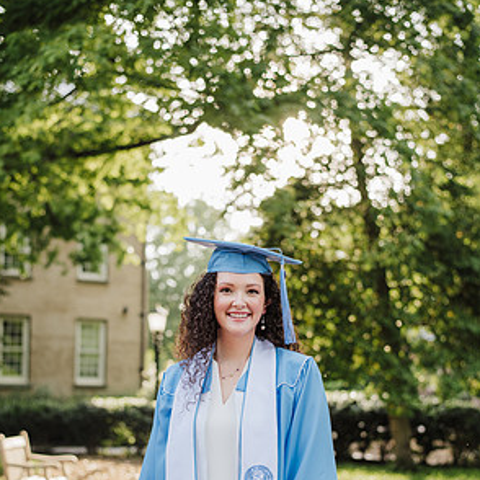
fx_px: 1020
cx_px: 238
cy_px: 331
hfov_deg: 26.5
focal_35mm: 65
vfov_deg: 26.3
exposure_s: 1/500
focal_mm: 50
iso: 200
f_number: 2.5
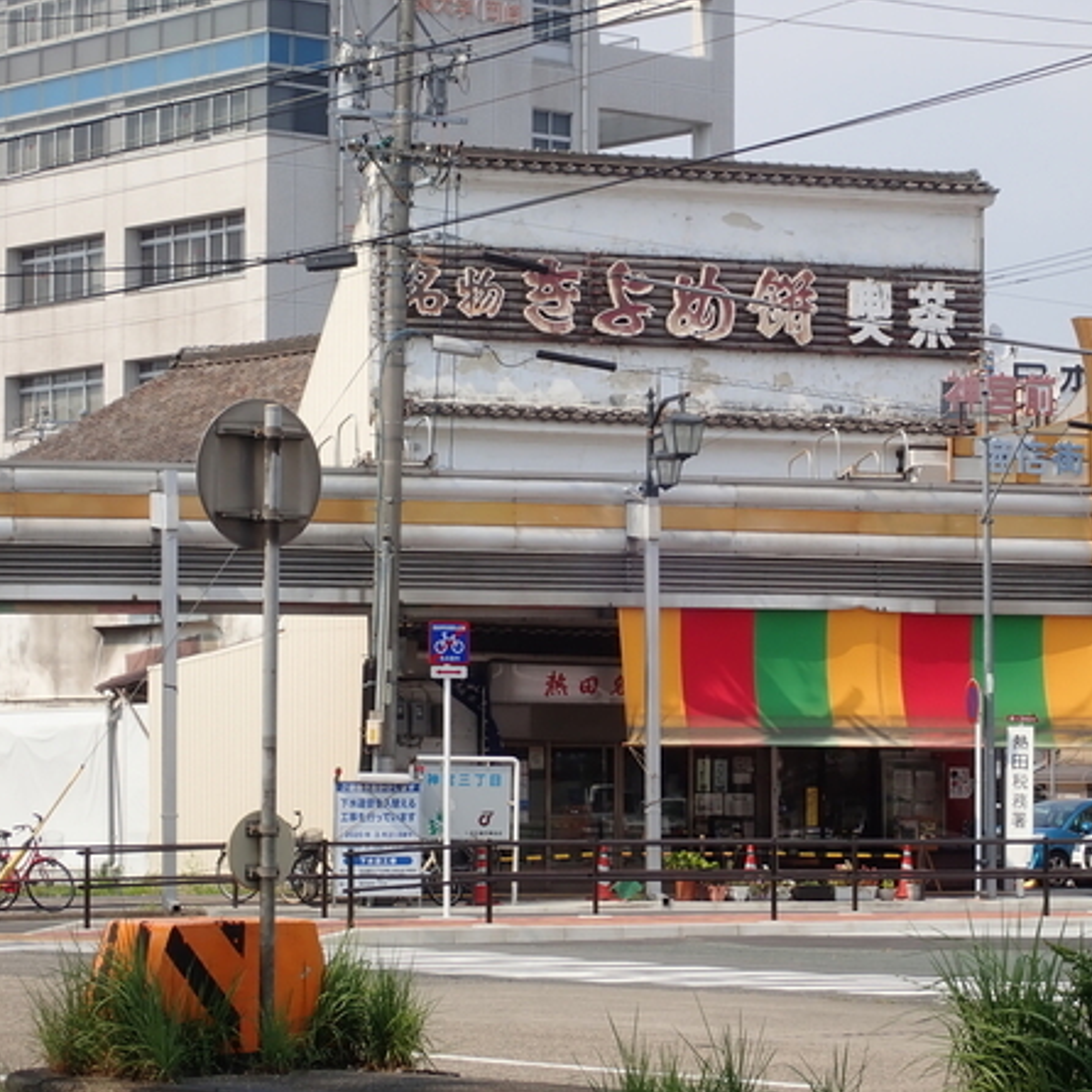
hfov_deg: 14.6
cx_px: 676
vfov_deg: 14.7
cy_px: 546
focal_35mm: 119
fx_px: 4247
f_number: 6.3
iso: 100
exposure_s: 1/250
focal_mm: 18
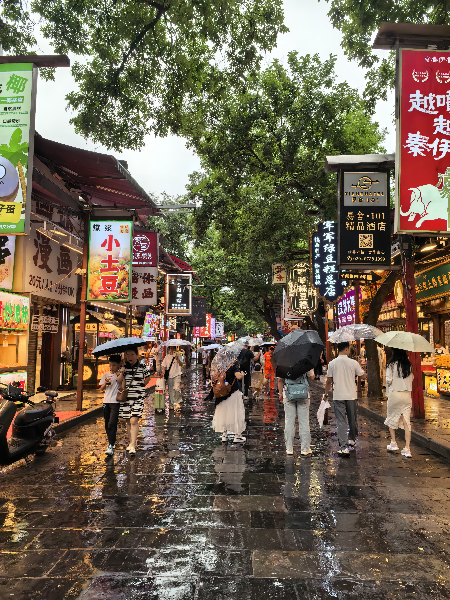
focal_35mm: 24
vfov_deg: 71.6
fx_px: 416
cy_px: 300
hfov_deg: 56.8
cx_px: 225
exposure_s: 1/346
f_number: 4
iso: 160
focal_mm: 6.98
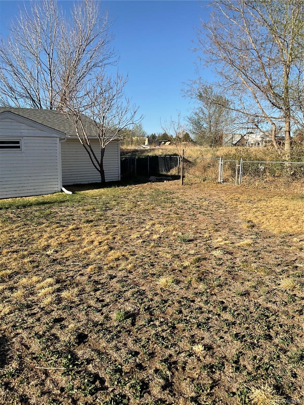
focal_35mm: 29
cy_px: 202
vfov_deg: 61.7
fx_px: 340
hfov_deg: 48.2
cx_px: 152
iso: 16
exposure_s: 1/1377
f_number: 1.8
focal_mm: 3
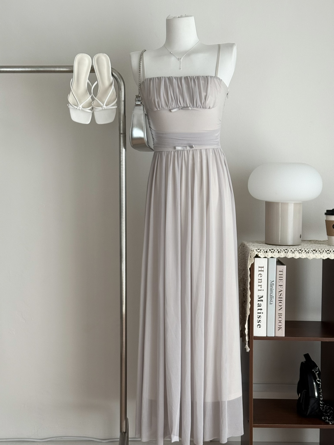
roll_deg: -0.5
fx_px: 618
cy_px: 222
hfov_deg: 30.3
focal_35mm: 48
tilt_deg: -4.4
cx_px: 167
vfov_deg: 39.7
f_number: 1.78
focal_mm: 6.76
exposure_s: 1/60
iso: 100
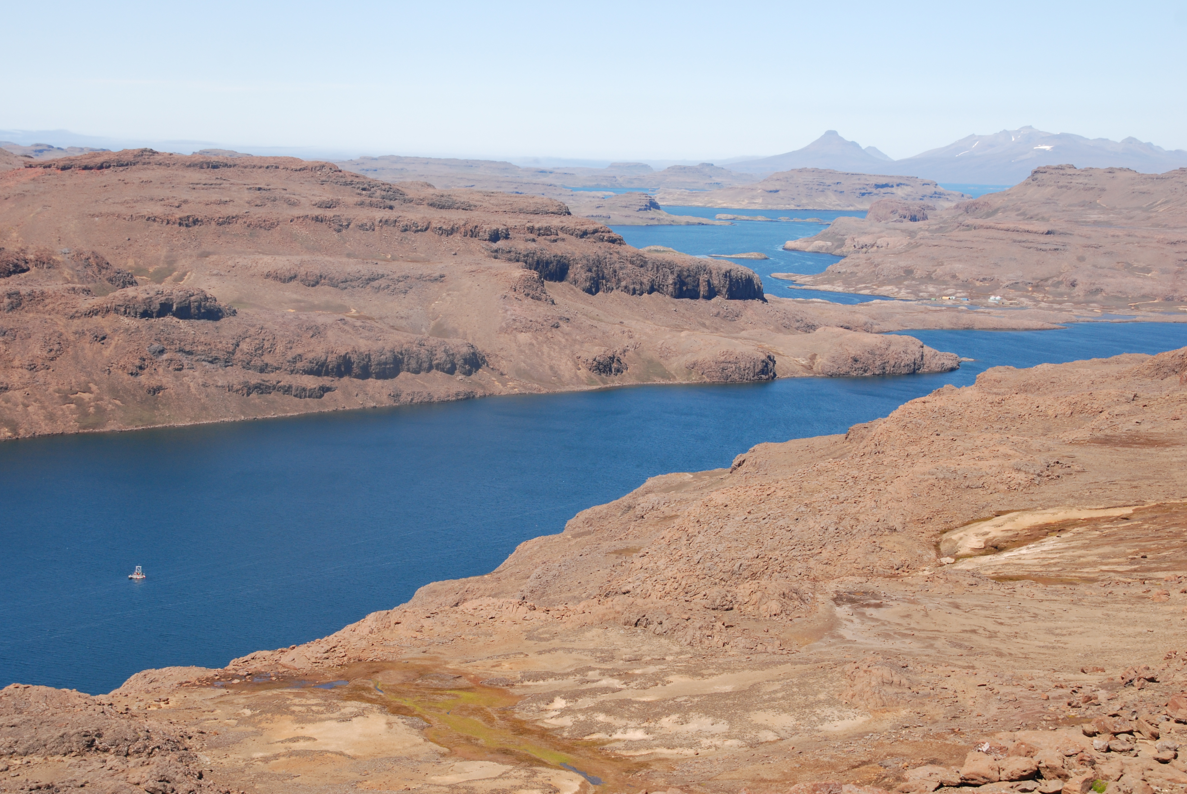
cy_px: 398
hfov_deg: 31.9
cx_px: 569
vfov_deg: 21.6
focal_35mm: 63
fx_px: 2080
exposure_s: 1/320
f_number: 9
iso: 200
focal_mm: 40
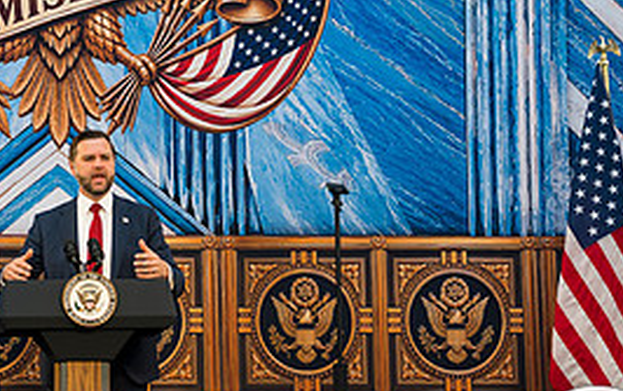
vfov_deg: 8.1
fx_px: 2754
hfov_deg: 12.8
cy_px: 167
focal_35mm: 162
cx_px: 75
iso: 220
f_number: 2.8
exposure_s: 1/250
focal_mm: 73
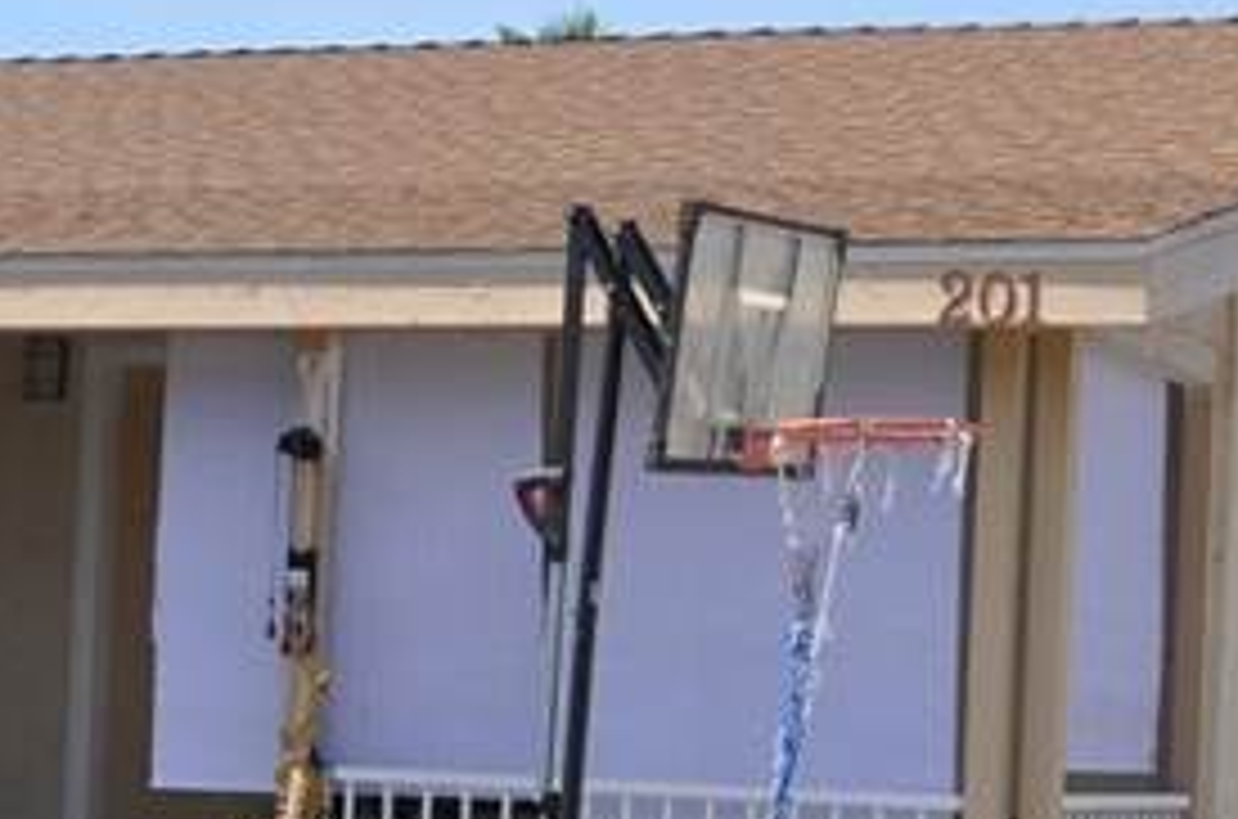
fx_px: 4220
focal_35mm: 123
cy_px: 724
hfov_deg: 16.6
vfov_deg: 11.0
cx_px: 347
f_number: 10
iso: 200
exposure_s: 1/400
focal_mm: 22
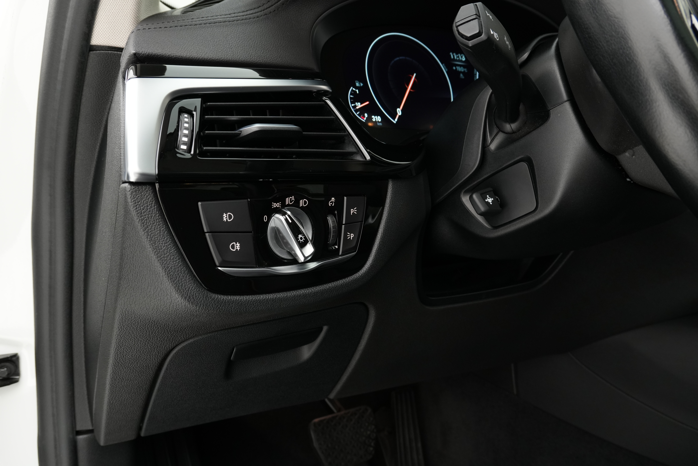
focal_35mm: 27
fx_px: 523
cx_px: 349
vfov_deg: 47.9
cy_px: 233
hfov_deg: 67.4
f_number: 6.3
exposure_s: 1/30
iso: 800
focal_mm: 18
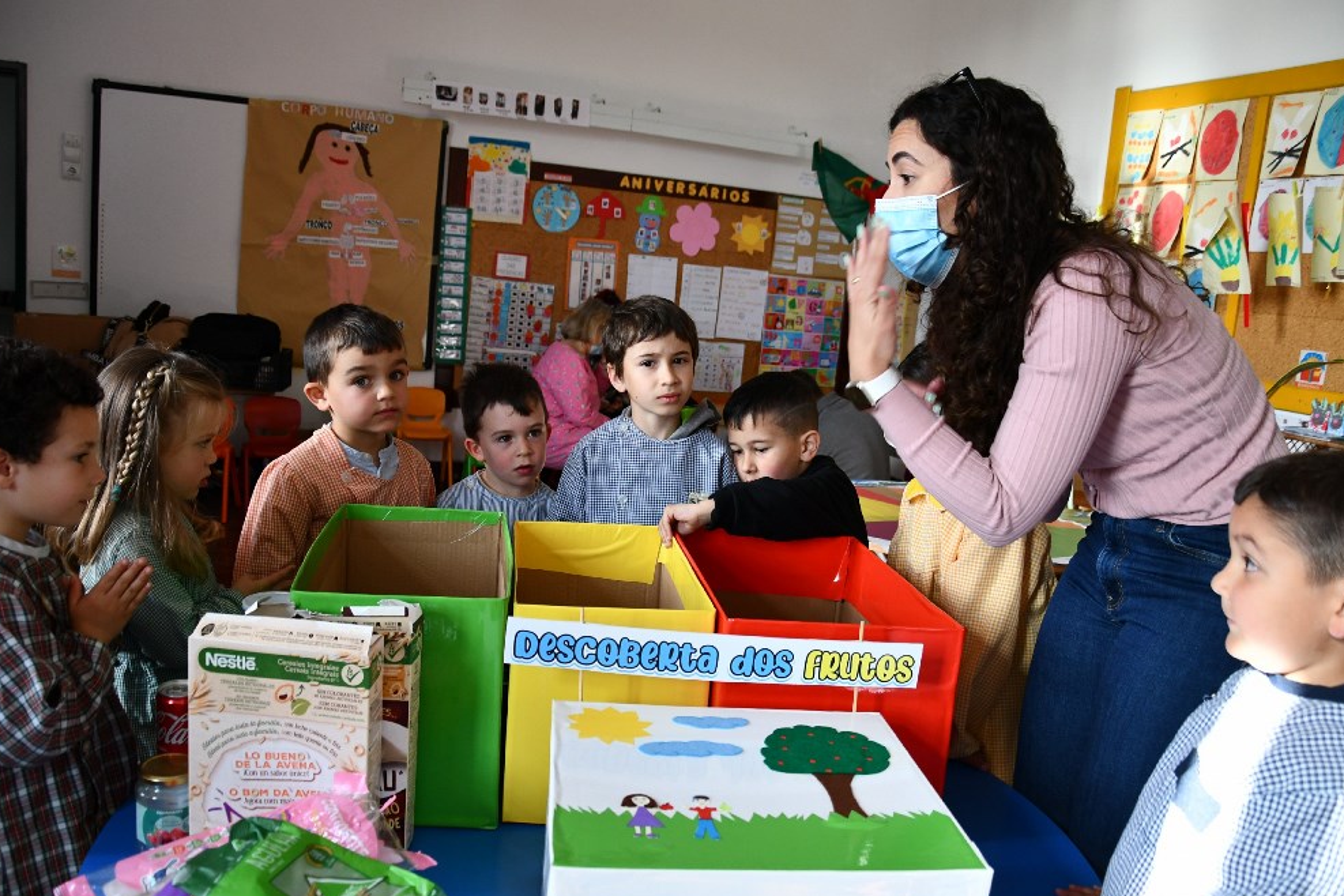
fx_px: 1045
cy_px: 443
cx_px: 677
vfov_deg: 46.4
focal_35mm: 28
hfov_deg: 65.5
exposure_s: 1/250
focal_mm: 18
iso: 800
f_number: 3.5
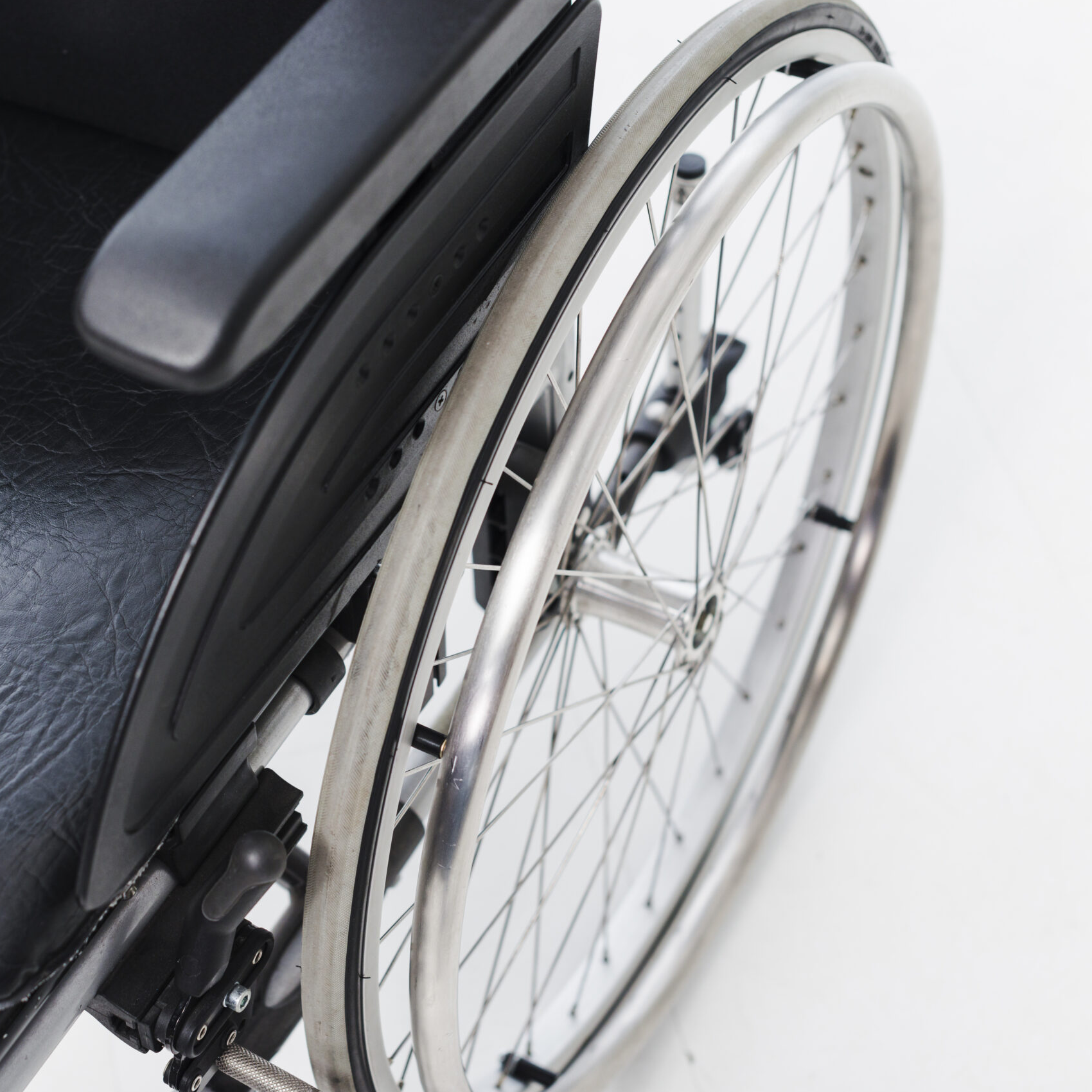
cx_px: 283
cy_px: 546
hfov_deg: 26.6
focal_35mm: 64
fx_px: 2284
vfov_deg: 26.9
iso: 250
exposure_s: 1/200
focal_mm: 50
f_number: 4
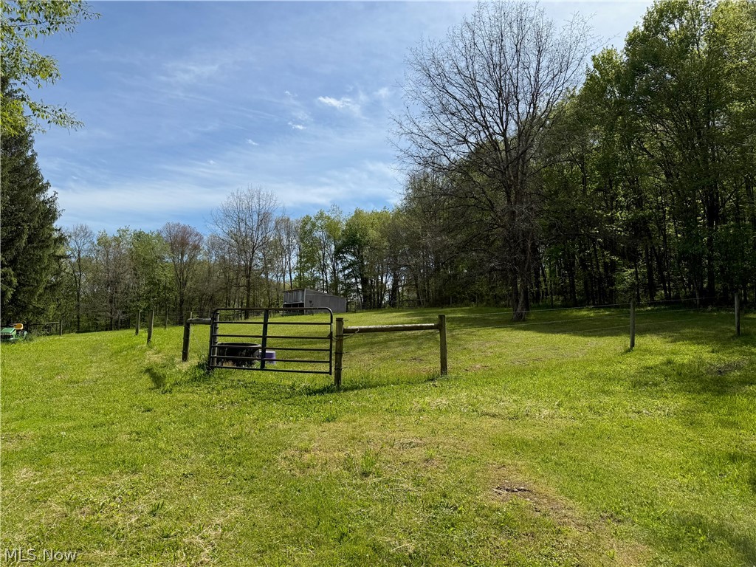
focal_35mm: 24
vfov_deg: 56.8
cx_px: 378
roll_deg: -1.4
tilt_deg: +4.7
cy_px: 284
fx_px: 524
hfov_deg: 71.6
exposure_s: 1/5319
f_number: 1.78
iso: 80
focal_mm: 6.76
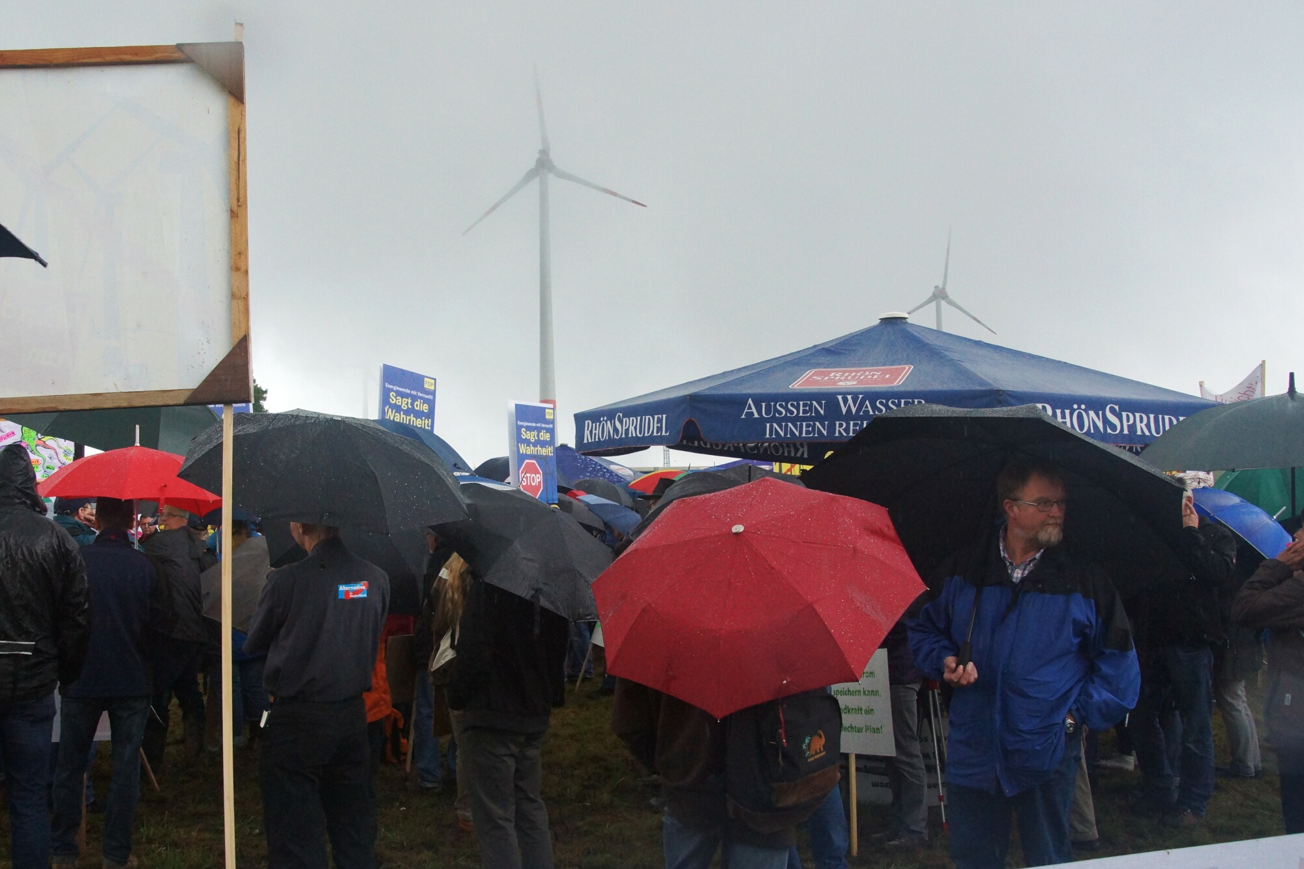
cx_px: 557
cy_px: 484
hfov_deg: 52.9
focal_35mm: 36
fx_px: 1304
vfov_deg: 36.8
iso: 800
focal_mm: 20
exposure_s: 1/500
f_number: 8
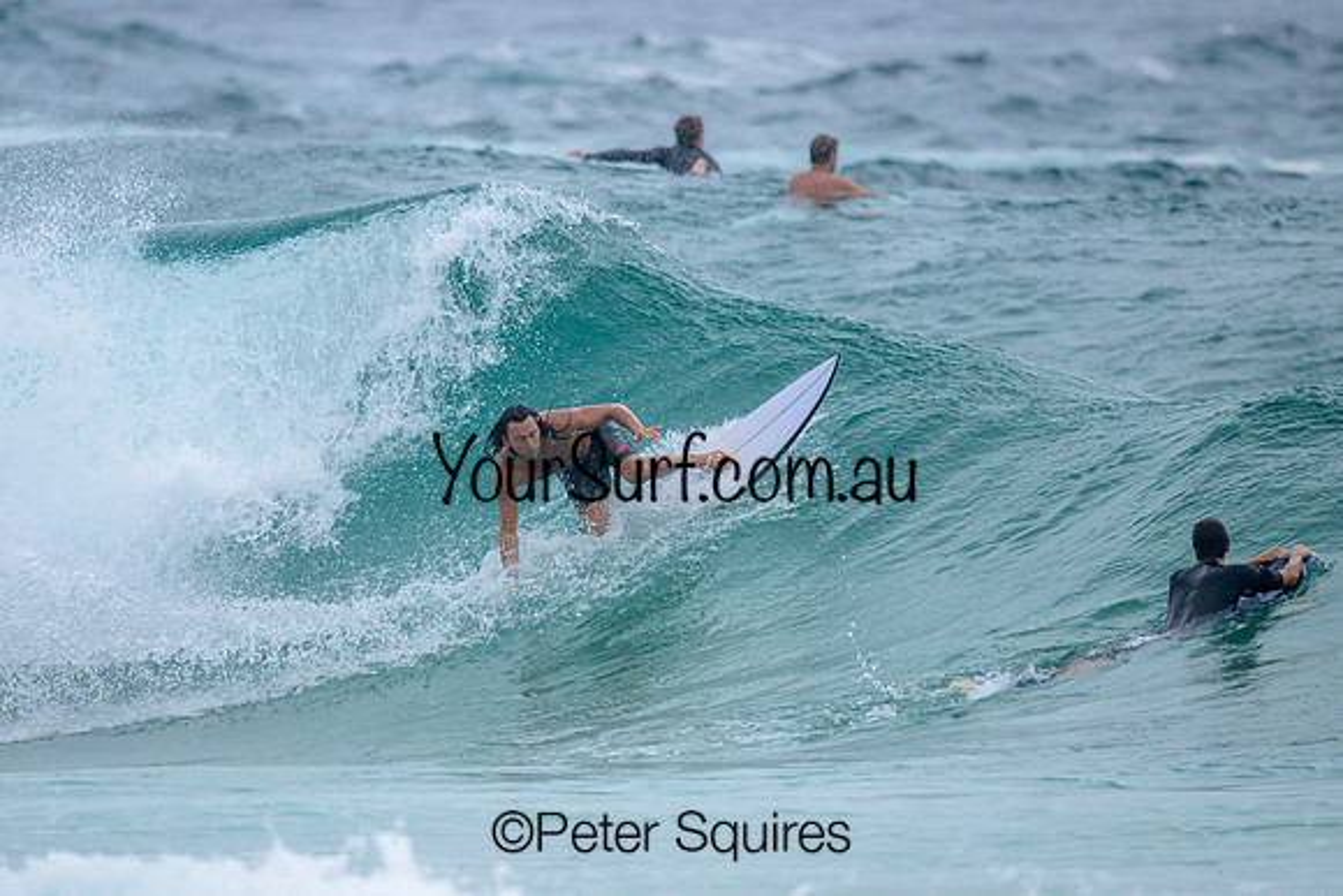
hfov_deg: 1.9
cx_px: 552
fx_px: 41044
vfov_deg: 1.3
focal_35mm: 1100
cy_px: 500
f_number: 6.3
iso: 450
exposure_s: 1/2000
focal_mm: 800
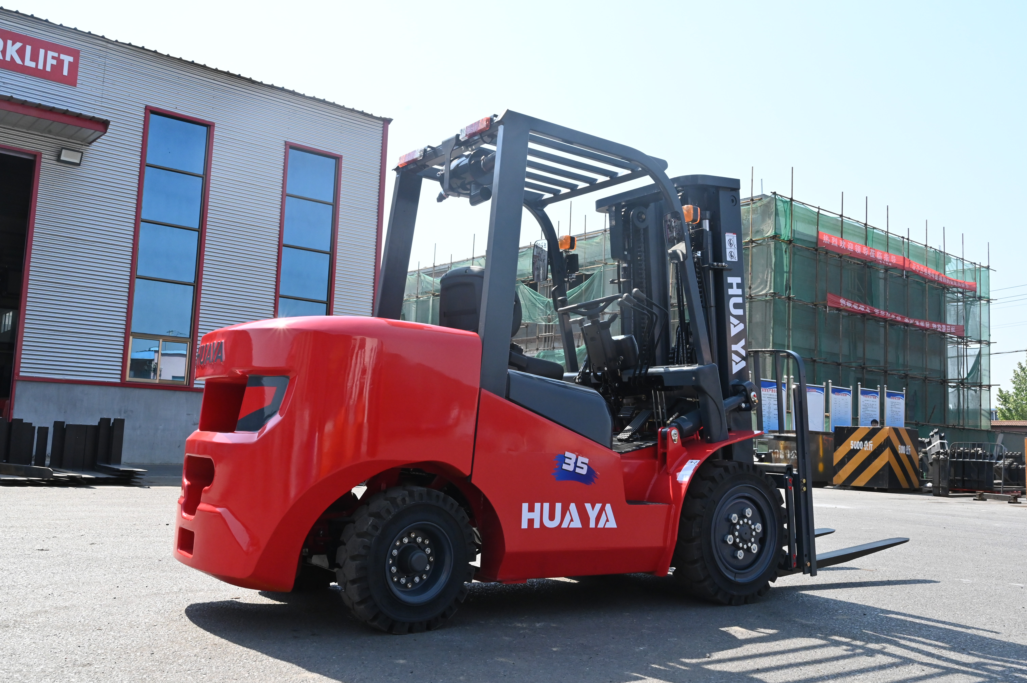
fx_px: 898
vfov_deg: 41.7
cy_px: 342
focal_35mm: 32
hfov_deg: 59.5
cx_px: 514
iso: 2500
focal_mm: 31.5
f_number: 16
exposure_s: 1/1000
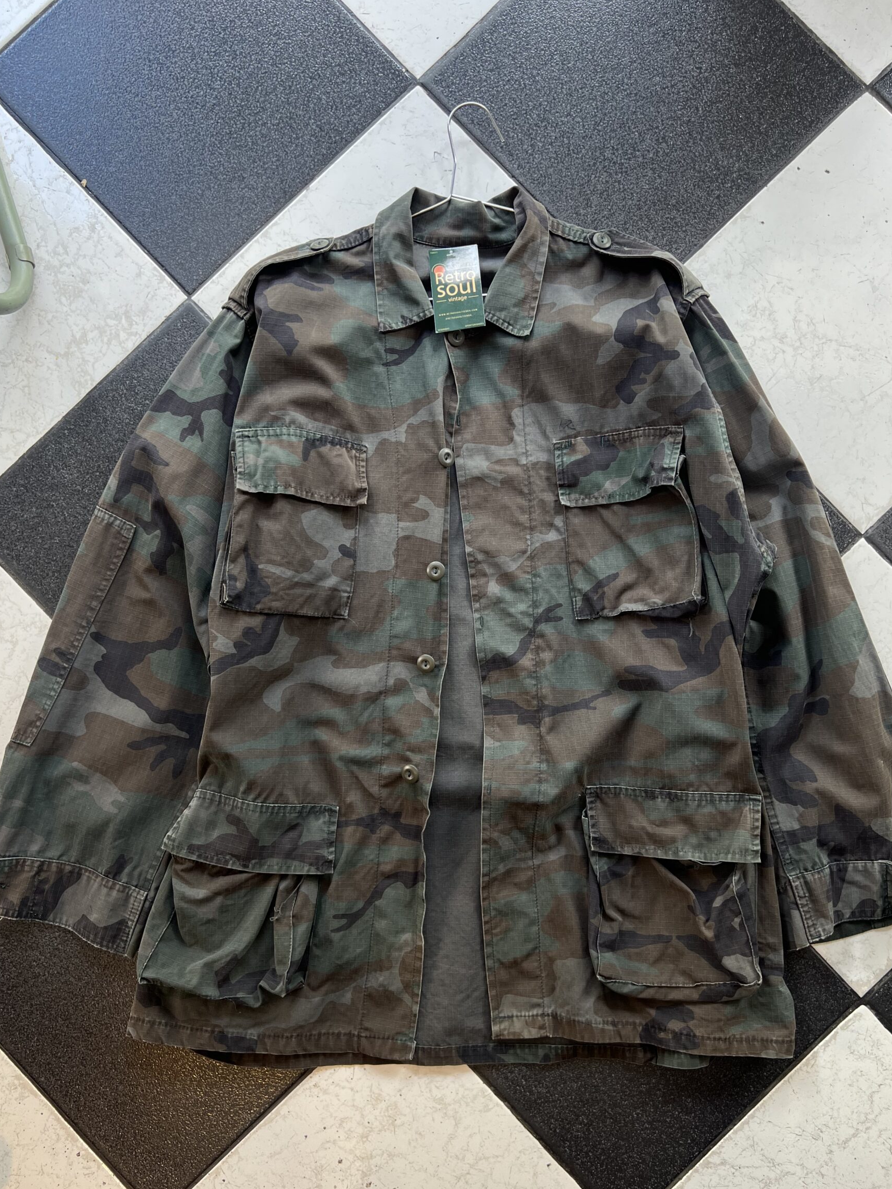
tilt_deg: -86.9
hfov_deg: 48.2
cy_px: 618
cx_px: 466
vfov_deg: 61.6
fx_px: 996
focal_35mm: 29
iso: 64
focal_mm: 5.7
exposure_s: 1/121
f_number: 1.5
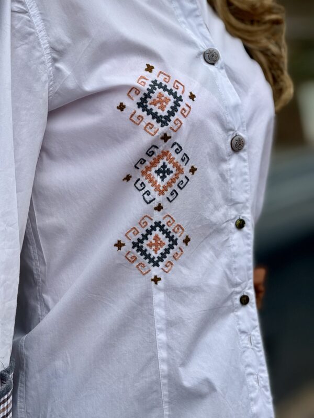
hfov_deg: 12.3
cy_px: 209
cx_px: 157
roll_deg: -1.0
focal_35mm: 120
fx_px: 1451
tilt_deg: -7.2
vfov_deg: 16.4
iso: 50
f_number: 2.8
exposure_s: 1/1422
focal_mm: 15.66
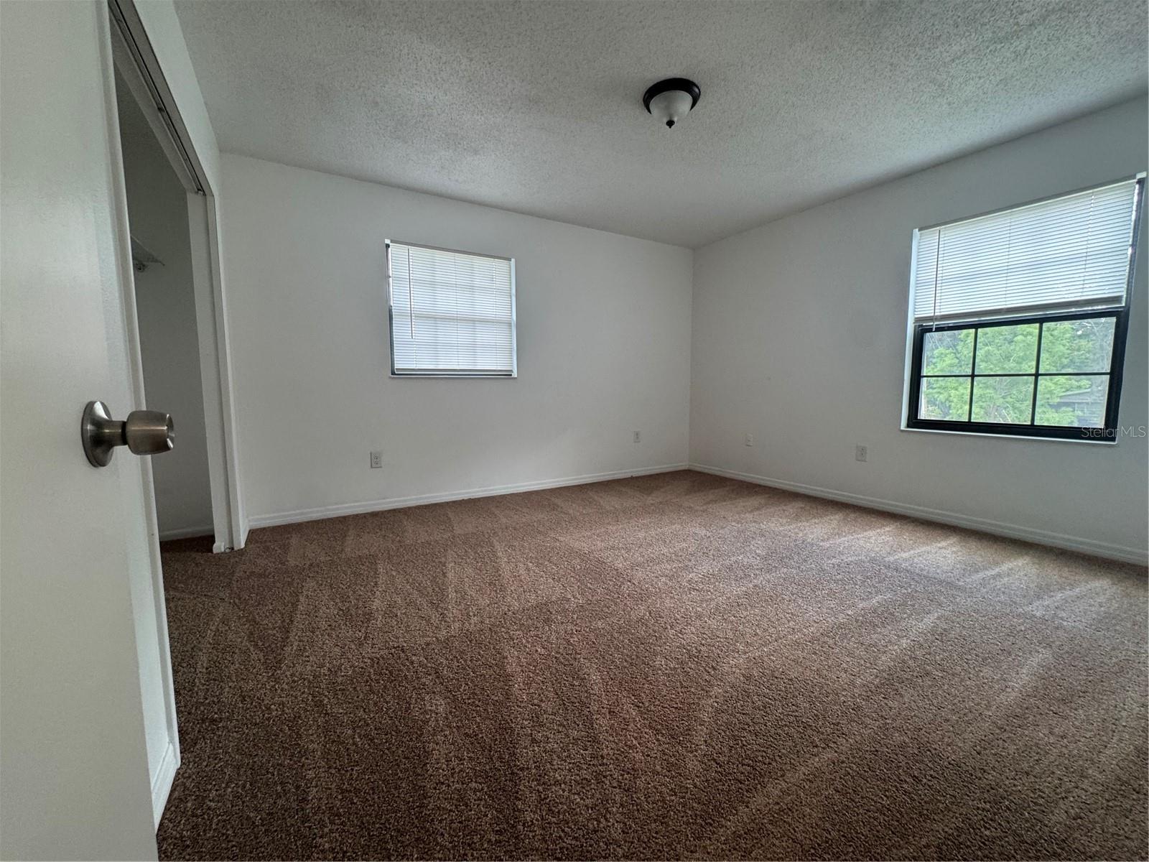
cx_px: 574
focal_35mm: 14
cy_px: 431
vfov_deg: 85.7
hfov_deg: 102.1
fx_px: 465
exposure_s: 1/60
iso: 200
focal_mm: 2.22
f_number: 2.2
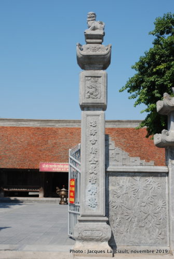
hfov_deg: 29.0
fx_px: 336
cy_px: 130
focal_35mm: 46
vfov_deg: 42.3
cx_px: 87
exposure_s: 1/125
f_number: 11
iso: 100
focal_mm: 31
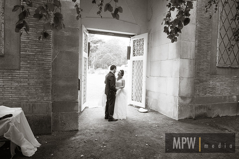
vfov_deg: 53.2
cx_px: 120
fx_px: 159
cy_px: 80
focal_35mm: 24
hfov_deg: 73.7
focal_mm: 16
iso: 2000
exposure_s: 1/500
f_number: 2.8
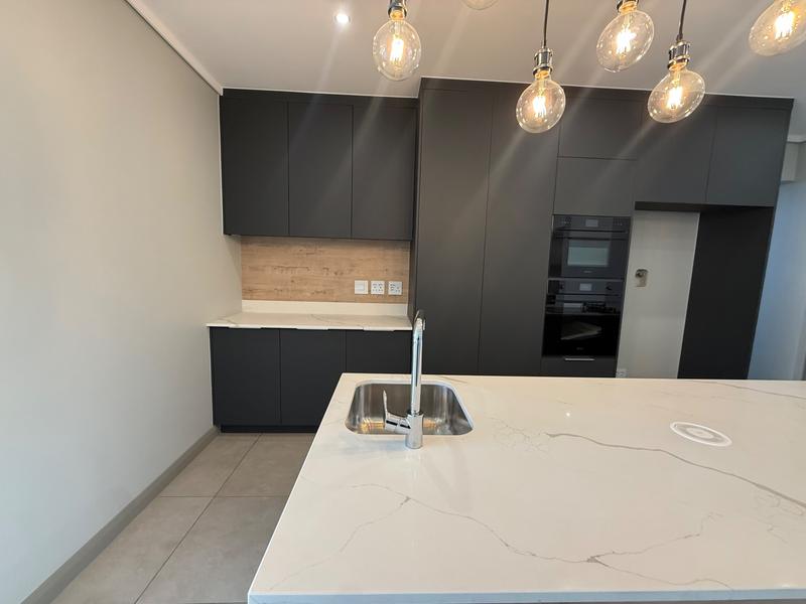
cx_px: 403
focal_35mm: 14
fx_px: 326
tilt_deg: -5.6
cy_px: 302
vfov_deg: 85.7
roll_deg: -0.4
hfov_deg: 102.1
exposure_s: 1/100
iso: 250
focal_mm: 2.22
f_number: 2.2
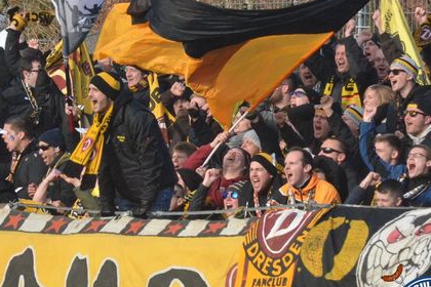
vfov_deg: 3.4
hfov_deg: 5.1
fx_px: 4872
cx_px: 207
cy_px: 179
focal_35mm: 407
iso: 5000
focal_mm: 200
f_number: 13
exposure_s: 1/3200
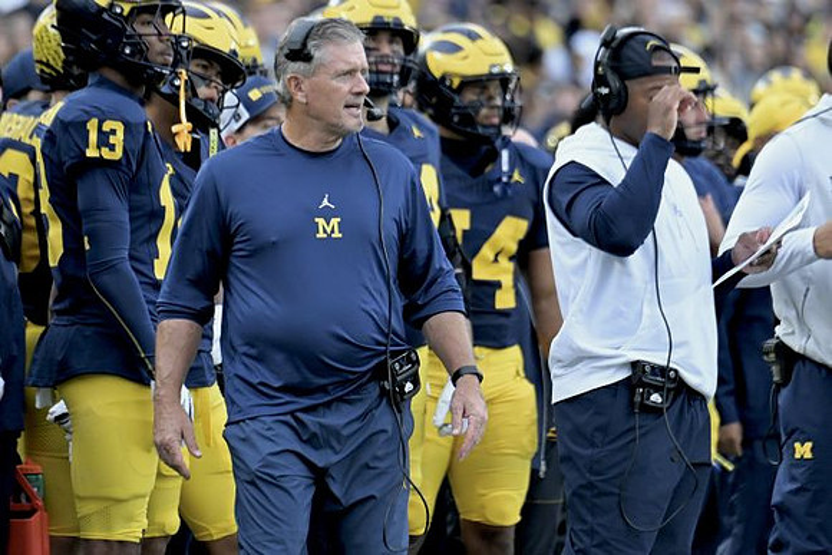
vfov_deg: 2.3
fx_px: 13869
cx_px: 416
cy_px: 278
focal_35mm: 600
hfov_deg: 3.4
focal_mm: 400
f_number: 5.6
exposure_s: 1/800
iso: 2000
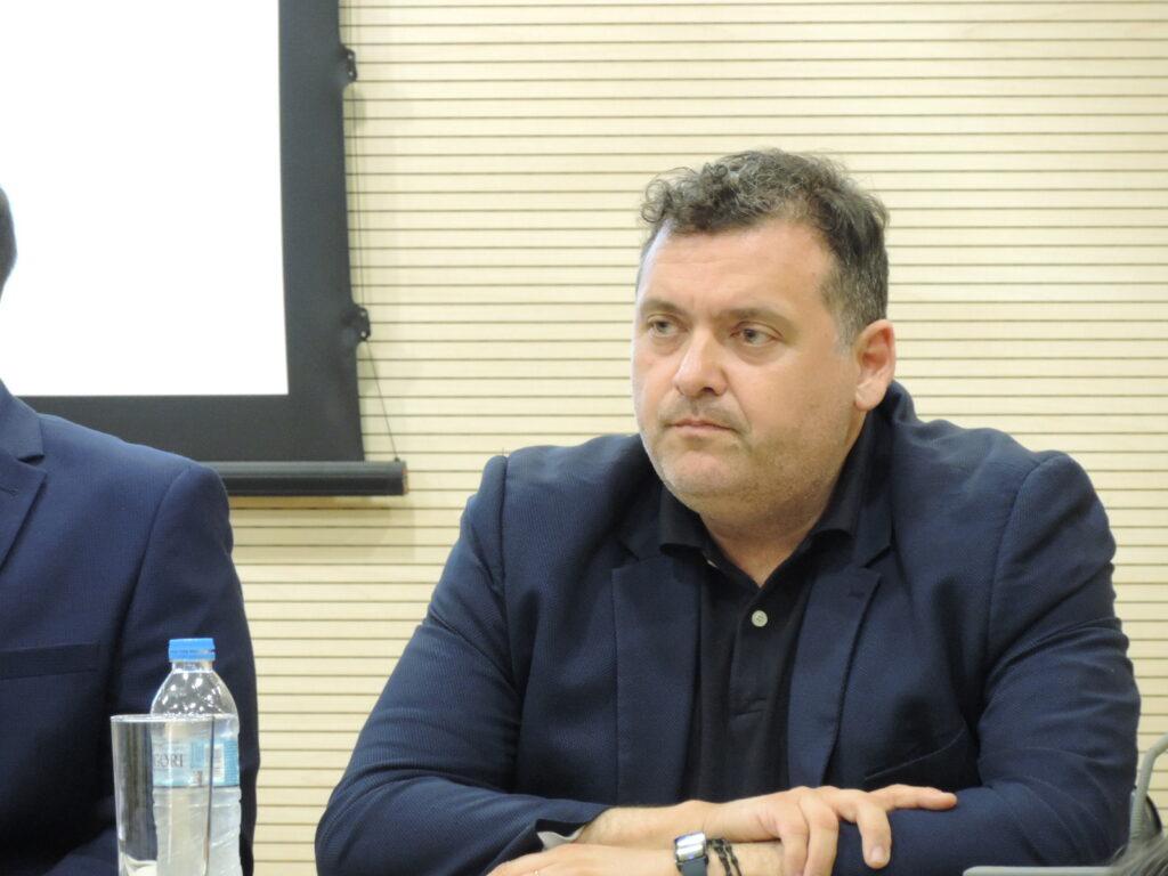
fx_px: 16871
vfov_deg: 3.0
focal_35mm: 500
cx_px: 584
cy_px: 438
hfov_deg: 4.0
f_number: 4.9
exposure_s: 1/10
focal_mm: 89.1
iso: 800
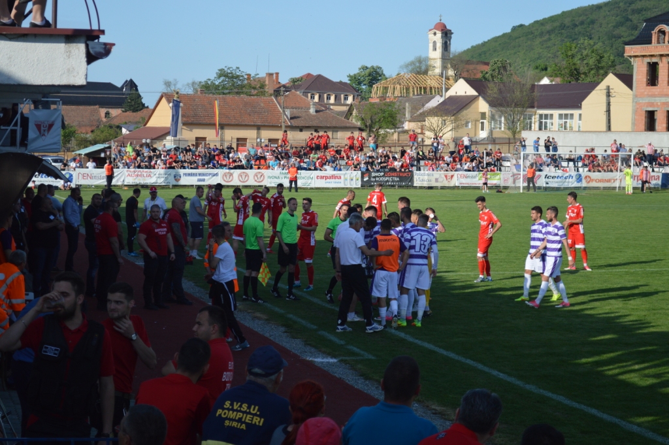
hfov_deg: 26.0
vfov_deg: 17.5
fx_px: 1448
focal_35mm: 78
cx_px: 334
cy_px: 222
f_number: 5.6
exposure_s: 1/640
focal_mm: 52
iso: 400
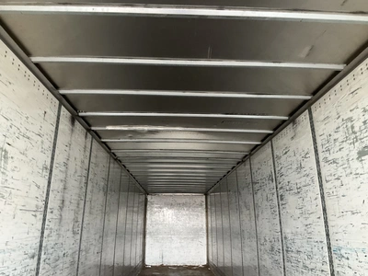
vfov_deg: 48.2
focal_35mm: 29
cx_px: 184
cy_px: 138
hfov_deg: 61.7
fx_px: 308
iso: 100
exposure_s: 1/60
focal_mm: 3
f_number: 1.8
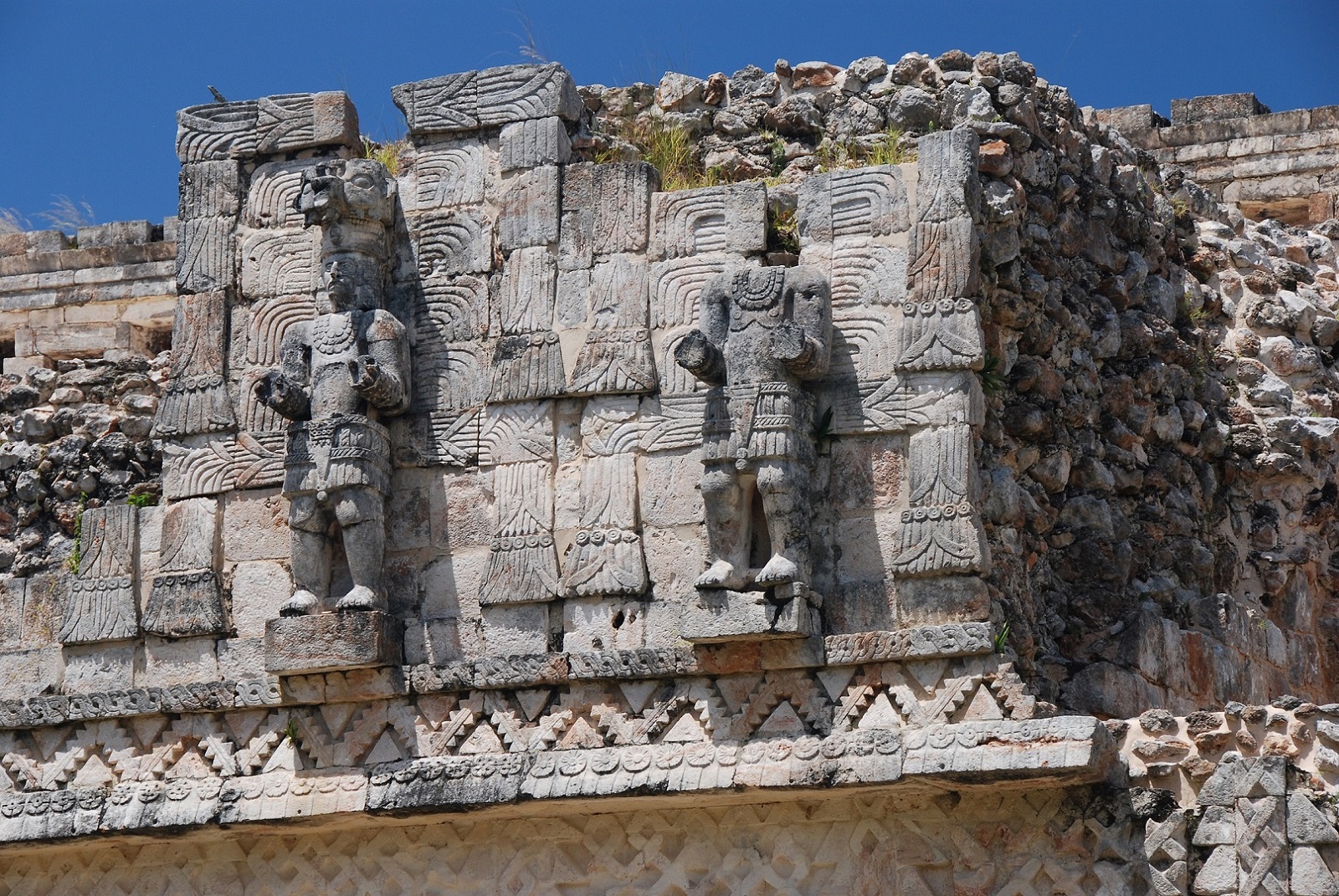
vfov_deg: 9.7
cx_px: 670
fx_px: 5306
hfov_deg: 14.4
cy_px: 448
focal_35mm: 142
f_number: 9
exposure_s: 1/160
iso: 200
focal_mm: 95
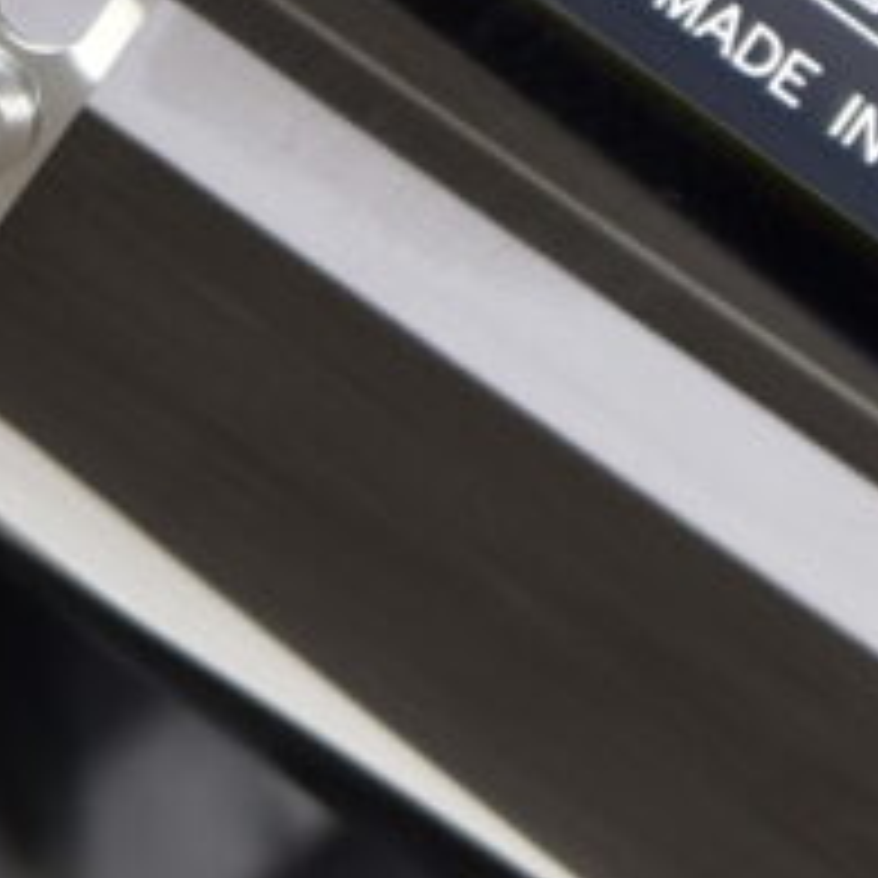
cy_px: 1362
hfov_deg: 1.1
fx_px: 43819
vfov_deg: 1.1
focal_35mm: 1527
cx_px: 2945
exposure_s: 1/2000
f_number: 2.8
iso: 100
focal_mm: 175
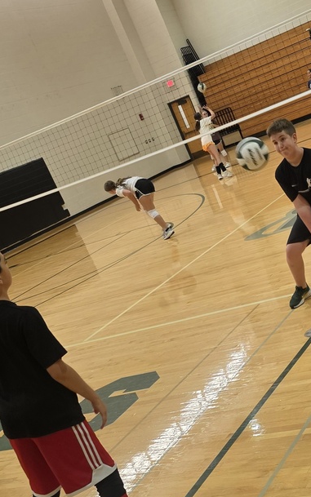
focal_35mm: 41
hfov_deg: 31.0
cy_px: 320
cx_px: 208
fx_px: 556
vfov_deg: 47.6
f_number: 1.7
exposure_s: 1/120
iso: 160
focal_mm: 6.3
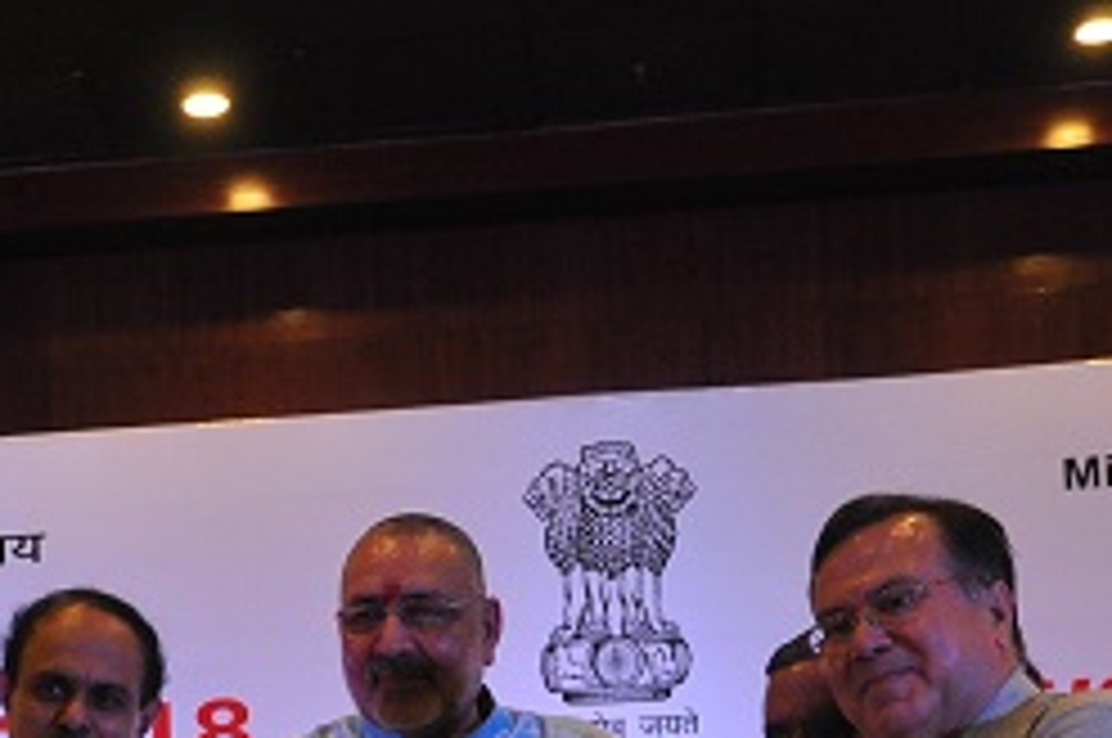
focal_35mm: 106
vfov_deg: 12.4
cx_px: 333
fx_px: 3283
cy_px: 968
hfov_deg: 19.1
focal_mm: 25
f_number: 5.6
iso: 800
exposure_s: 1/125
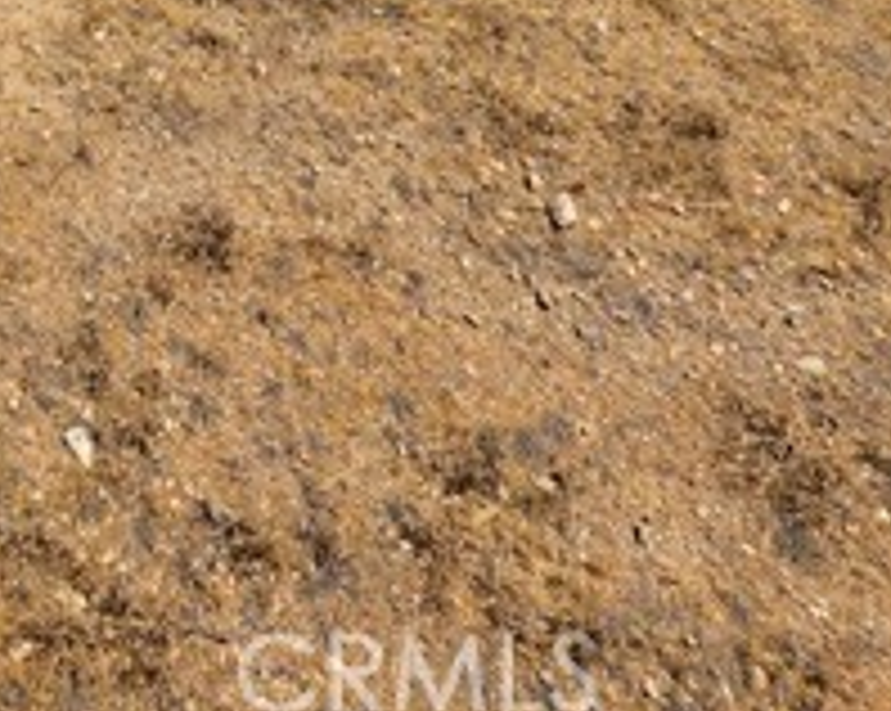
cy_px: -342
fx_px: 1080
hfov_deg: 40.1
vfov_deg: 26.7
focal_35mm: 41
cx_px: 27
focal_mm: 2.2
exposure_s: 1/3550
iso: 40
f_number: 1.9
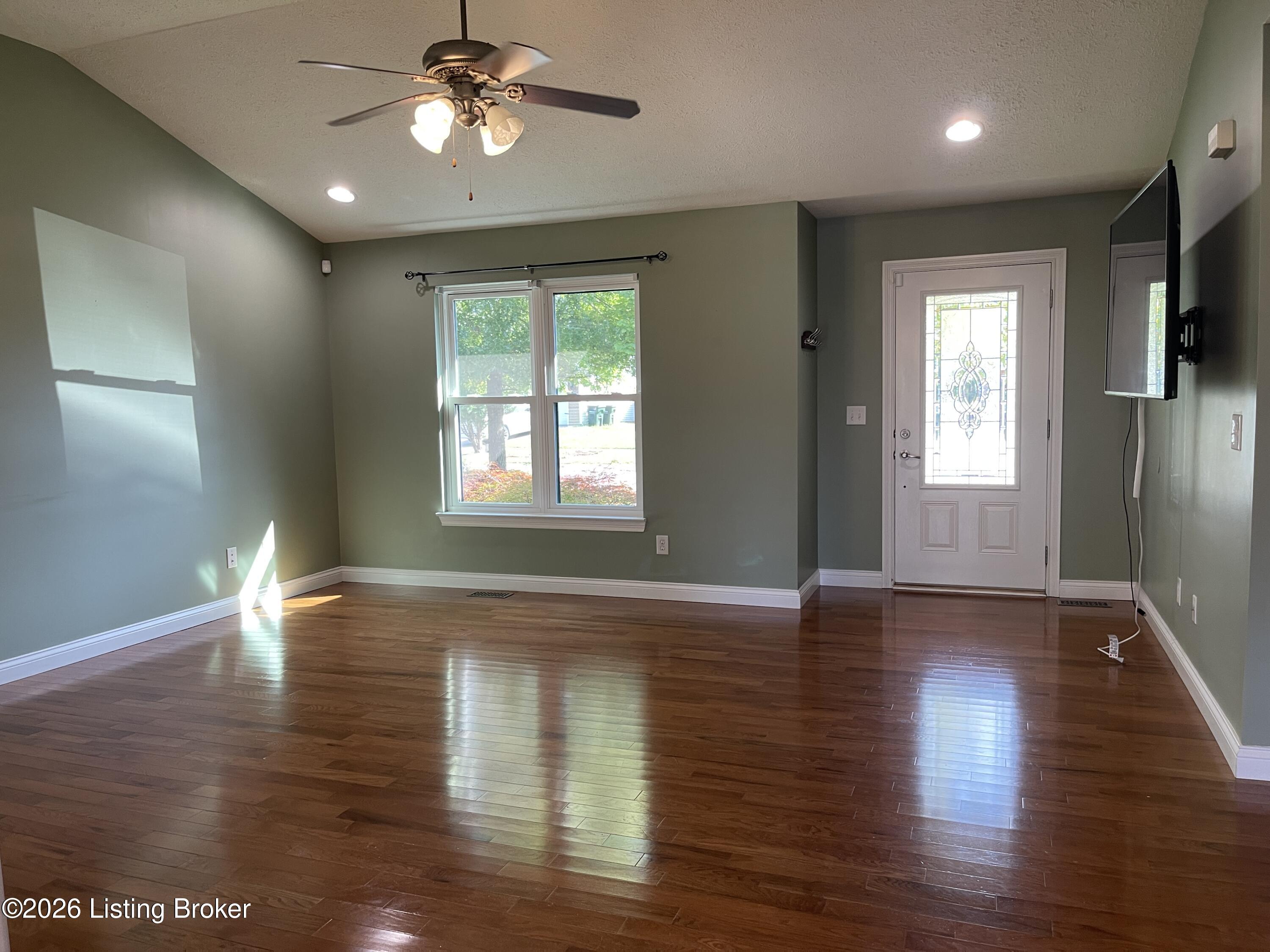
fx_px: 917
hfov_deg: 69.4
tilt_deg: -6.0
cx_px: 635
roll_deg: +1.1
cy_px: 476
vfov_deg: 54.9
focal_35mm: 25
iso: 80
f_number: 1.6
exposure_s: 1/60
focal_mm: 5.1
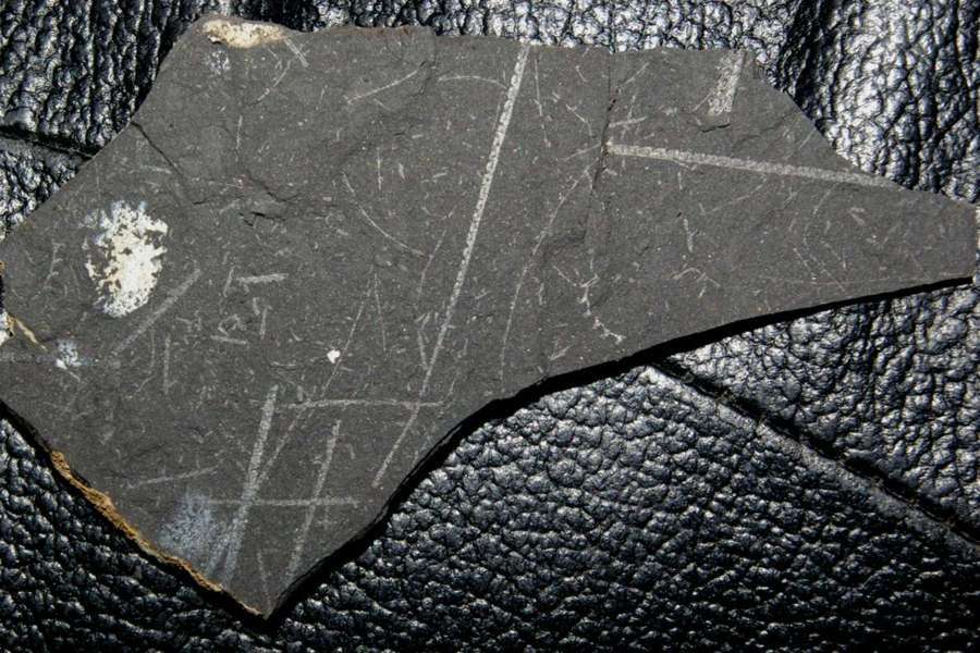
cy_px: 326
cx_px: 490
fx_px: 1552
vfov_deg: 23.8
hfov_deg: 35.1
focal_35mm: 57
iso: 200
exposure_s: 1/60
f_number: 13
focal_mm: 38
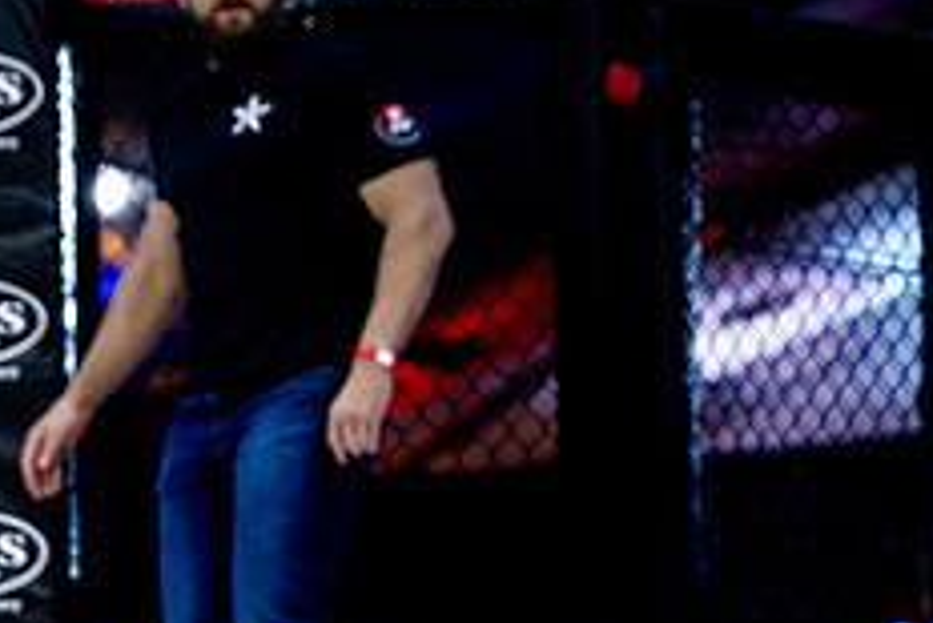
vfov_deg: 7.8
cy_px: -18
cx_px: 953
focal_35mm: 175
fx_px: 4538
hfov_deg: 11.6
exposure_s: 1/1250
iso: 3200
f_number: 2.8
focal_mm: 70
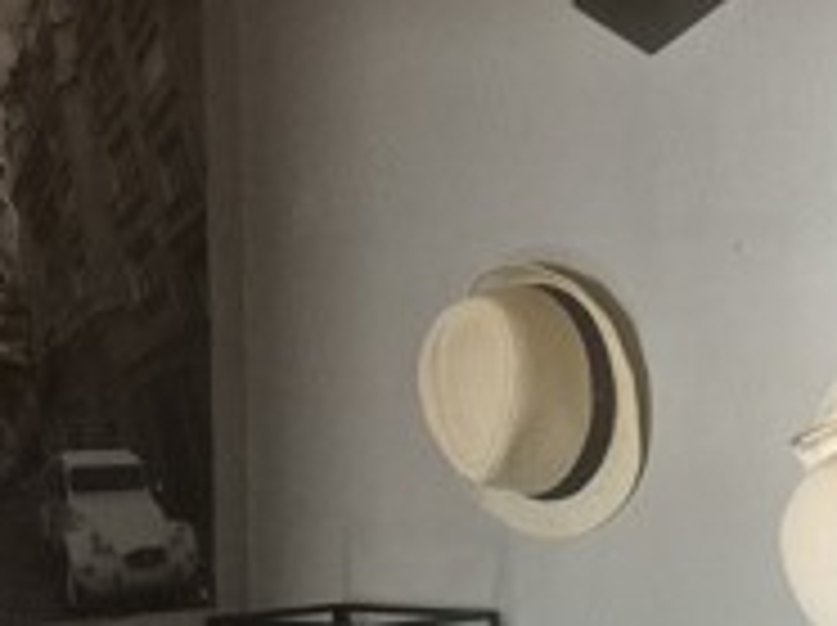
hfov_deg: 17.7
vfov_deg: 14.7
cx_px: 1264
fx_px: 2391
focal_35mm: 99
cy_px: 617
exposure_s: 1/100
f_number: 1.8
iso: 1600
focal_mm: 5.4
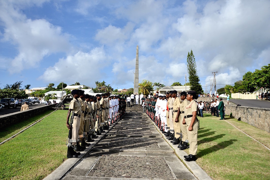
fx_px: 338
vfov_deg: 29.9
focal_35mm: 45
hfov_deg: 43.6
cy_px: 90
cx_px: 135
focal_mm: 45
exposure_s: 1/640
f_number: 13
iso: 200
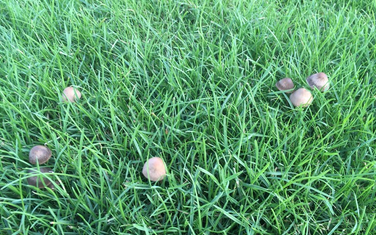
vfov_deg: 40.6
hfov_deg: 61.2
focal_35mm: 31
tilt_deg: -51.5
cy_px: 123
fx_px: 318
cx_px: 189
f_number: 2.2
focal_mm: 4.15
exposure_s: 1/50
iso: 25
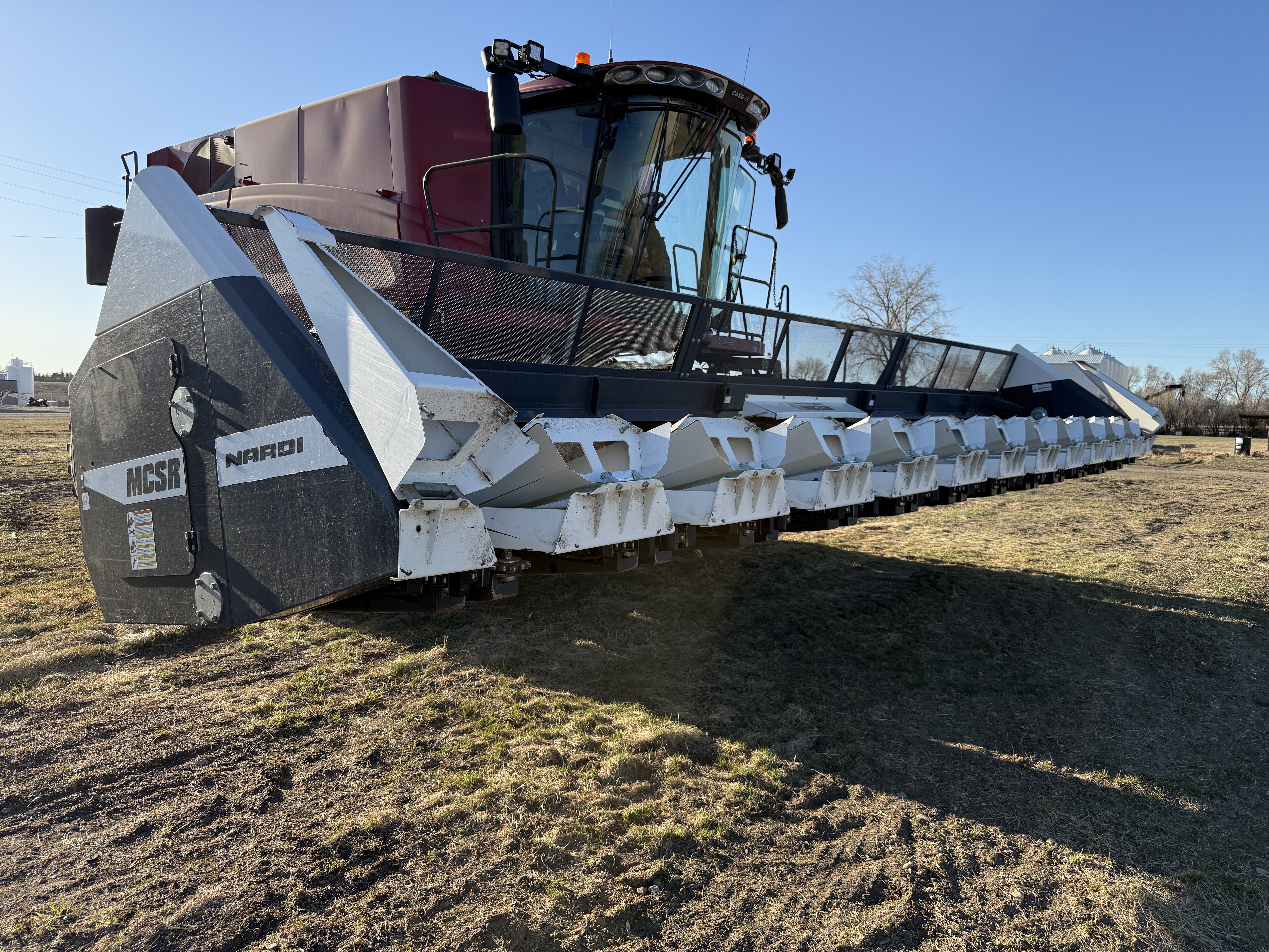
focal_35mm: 24
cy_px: 476
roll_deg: -2.3
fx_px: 880
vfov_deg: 56.8
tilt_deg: -5.0
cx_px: 634
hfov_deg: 71.6
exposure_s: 1/3021
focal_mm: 6.76
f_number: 1.78
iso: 100
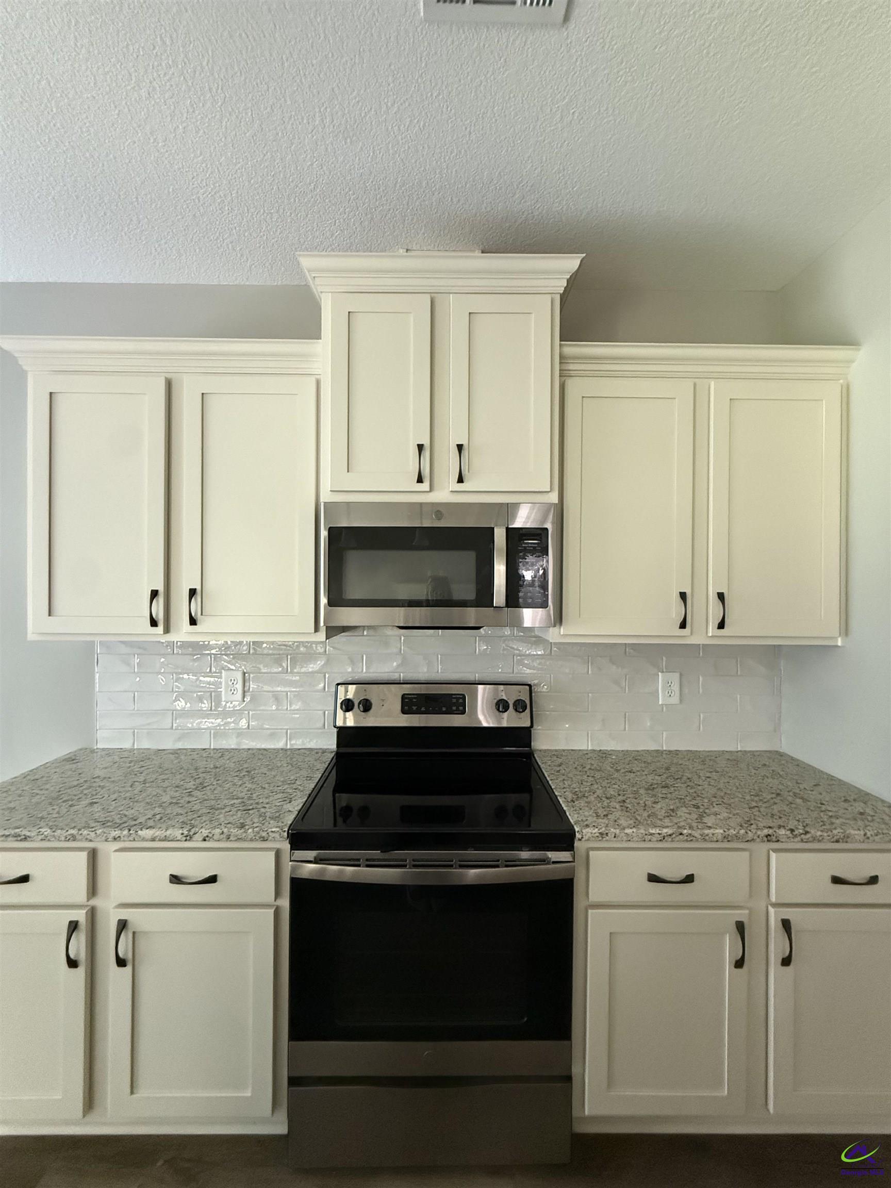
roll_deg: -1.6
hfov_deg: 85.7
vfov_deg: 102.1
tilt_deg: +0.1
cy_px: 594
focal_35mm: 14
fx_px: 480
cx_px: 446
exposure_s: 1/60
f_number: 2.2
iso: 1000
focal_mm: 2.22
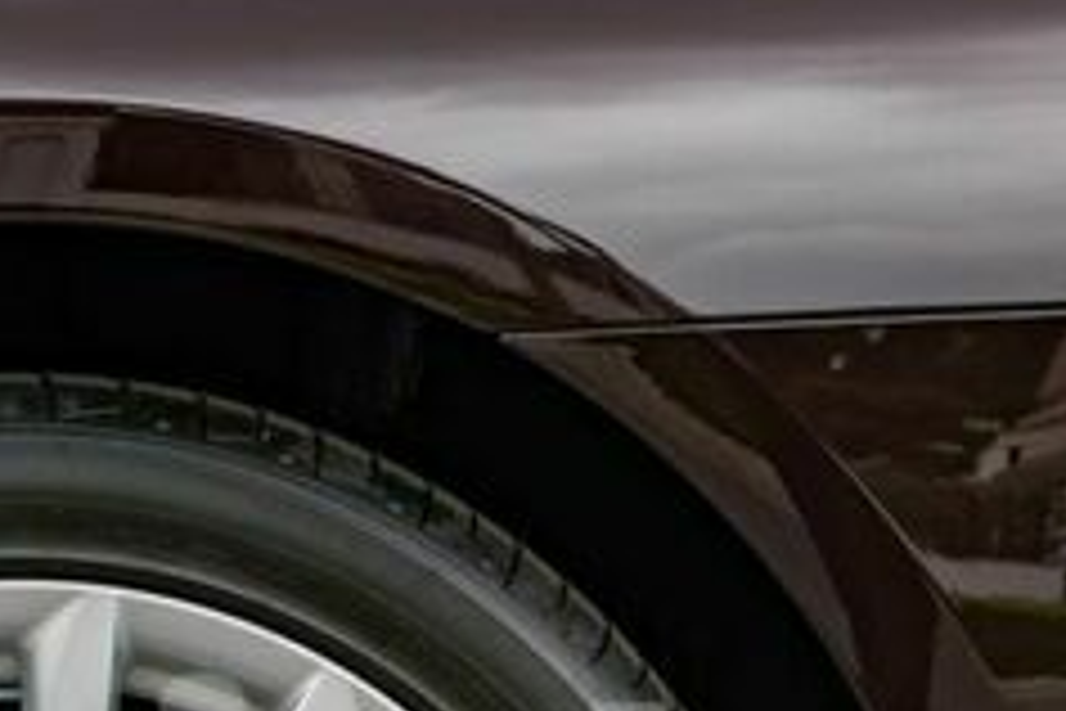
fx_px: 5004
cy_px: 850
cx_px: 747
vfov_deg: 8.0
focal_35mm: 169
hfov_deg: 12.1
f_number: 8
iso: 100
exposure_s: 1/160
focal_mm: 50
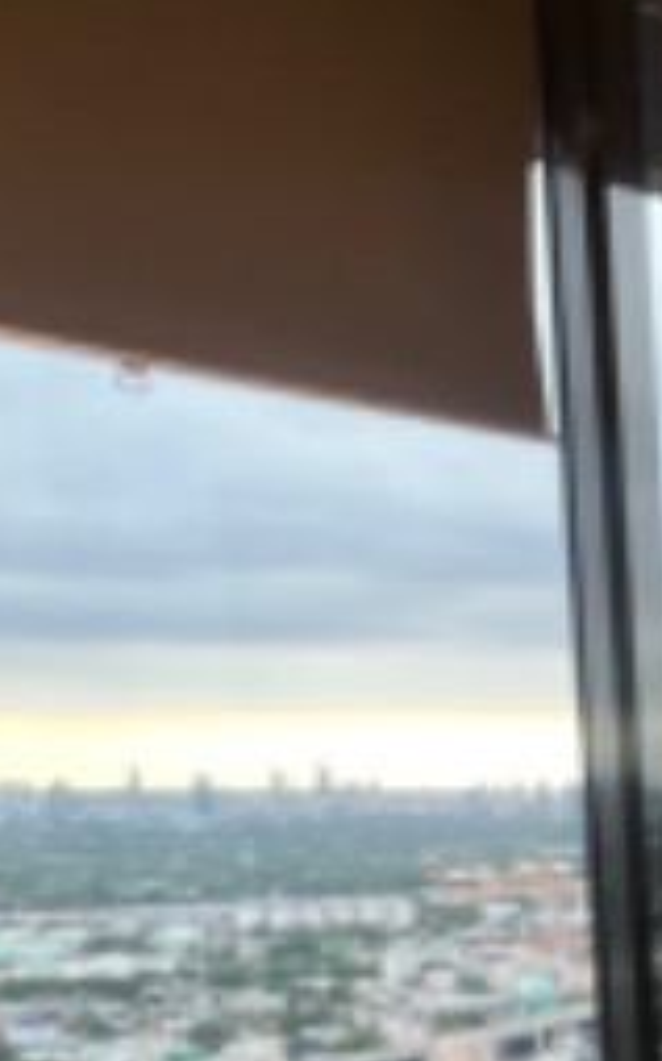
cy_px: 1044
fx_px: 1561
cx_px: 1370
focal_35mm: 54
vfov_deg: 34.4
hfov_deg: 16.9
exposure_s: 1/100
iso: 125
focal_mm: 1.57
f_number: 1.8
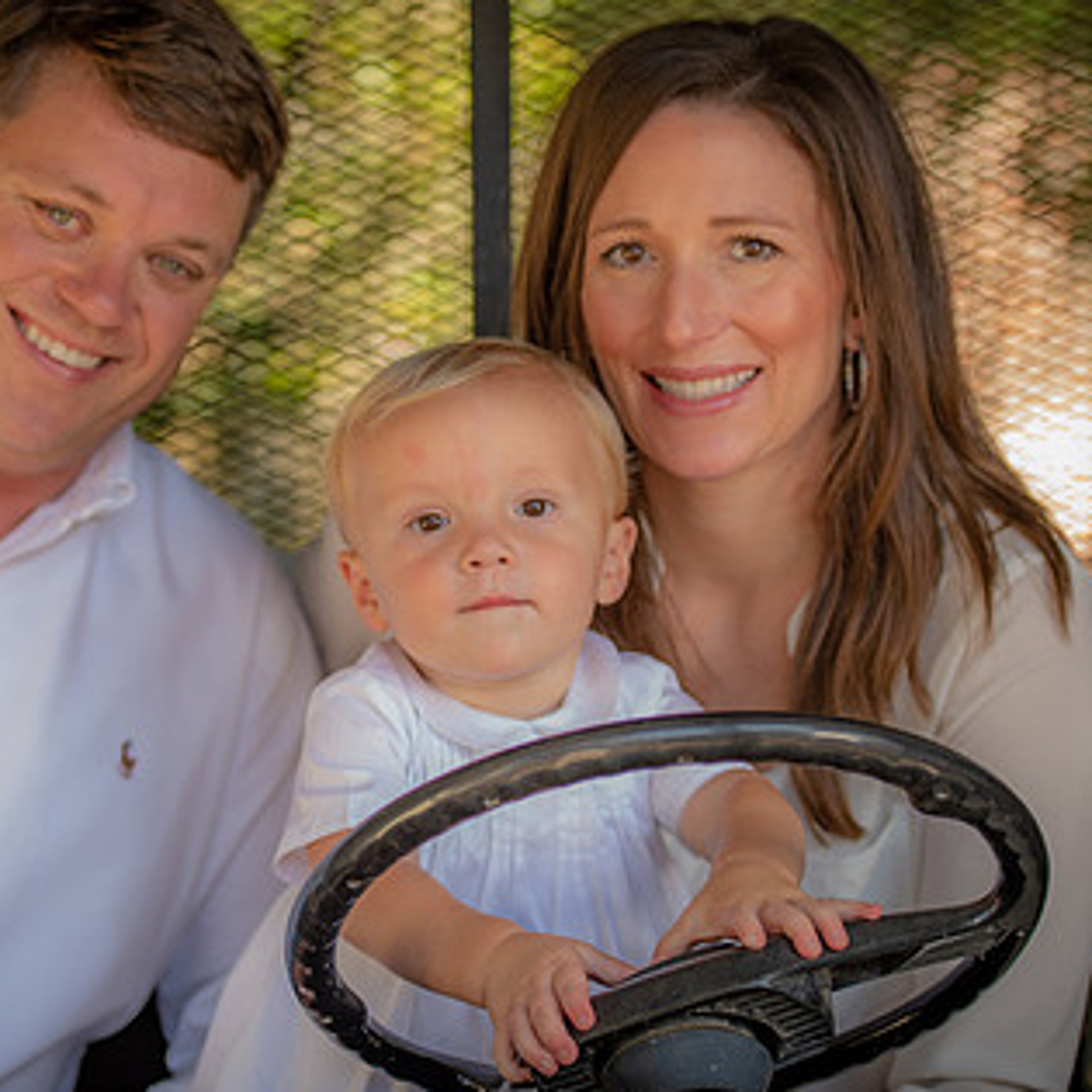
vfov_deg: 13.1
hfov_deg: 13.1
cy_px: 534
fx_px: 4747
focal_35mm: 133
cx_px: 350
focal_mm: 85
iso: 50
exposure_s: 1/80
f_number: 2.8
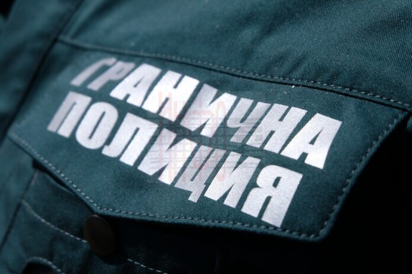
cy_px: 137
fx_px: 857
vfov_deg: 18.1
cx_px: 206
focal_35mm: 75
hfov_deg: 27.0
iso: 400
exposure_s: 1/1500
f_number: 6.4
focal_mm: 50
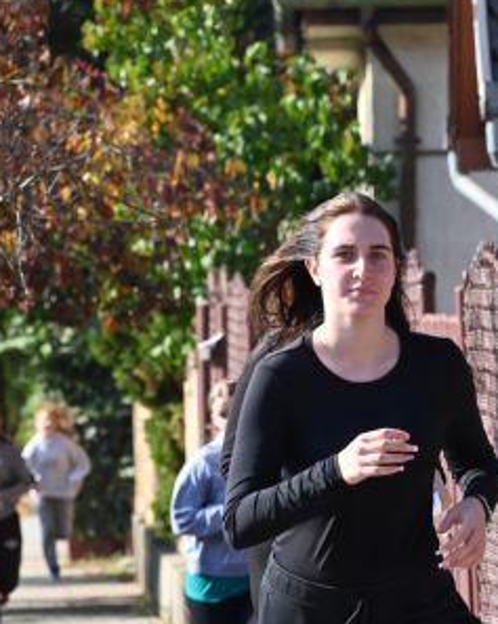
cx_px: 362
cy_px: 620
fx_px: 7012
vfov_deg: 5.1
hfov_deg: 4.1
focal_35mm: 380
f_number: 9
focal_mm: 200
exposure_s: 1/1250
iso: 1600
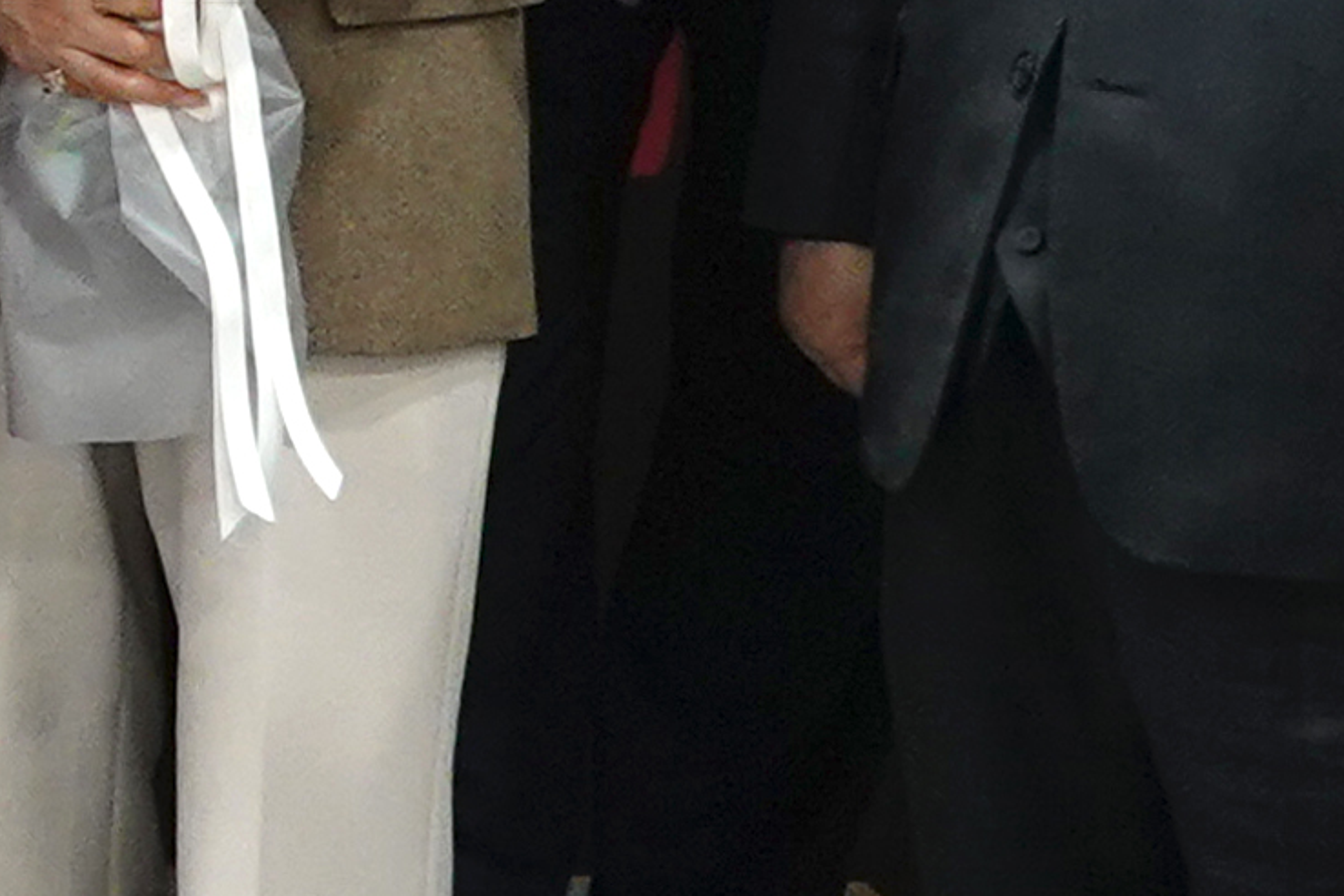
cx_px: -1854
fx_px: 6645
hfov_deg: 10.1
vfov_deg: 7.6
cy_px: -208
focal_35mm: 178
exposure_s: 1/30
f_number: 4
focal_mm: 9
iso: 400
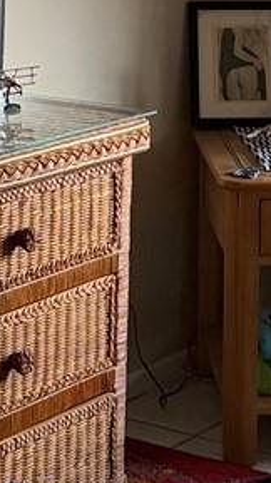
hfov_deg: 8.3
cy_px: -234
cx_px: 182
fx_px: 1857
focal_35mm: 145
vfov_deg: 13.9
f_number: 1.78
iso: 200
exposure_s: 1/183
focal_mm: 6.76
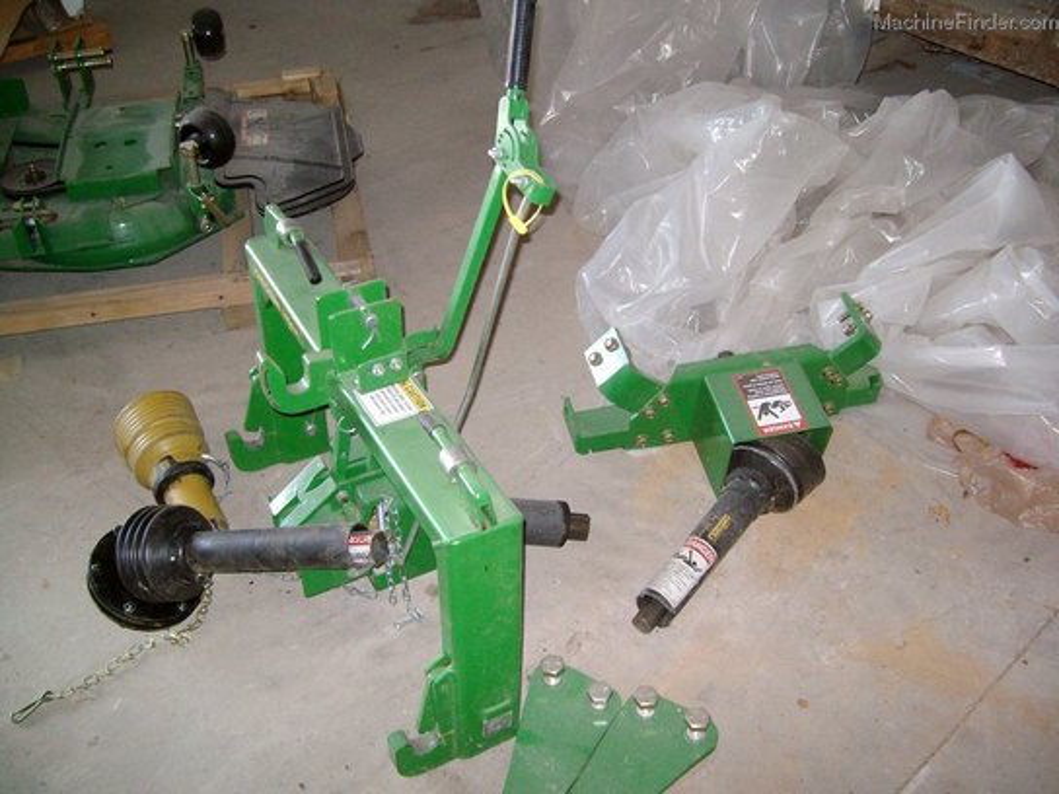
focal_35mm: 35
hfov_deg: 52.6
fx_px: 1071
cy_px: 397
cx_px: 530
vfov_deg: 40.7
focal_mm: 5.8
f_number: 2.8
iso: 200
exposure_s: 1/40
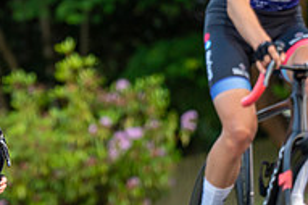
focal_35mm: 560
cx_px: -18
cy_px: 58
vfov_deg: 2.5
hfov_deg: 3.7
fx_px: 4787
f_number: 2.8
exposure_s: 1/1000
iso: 1250
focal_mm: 173
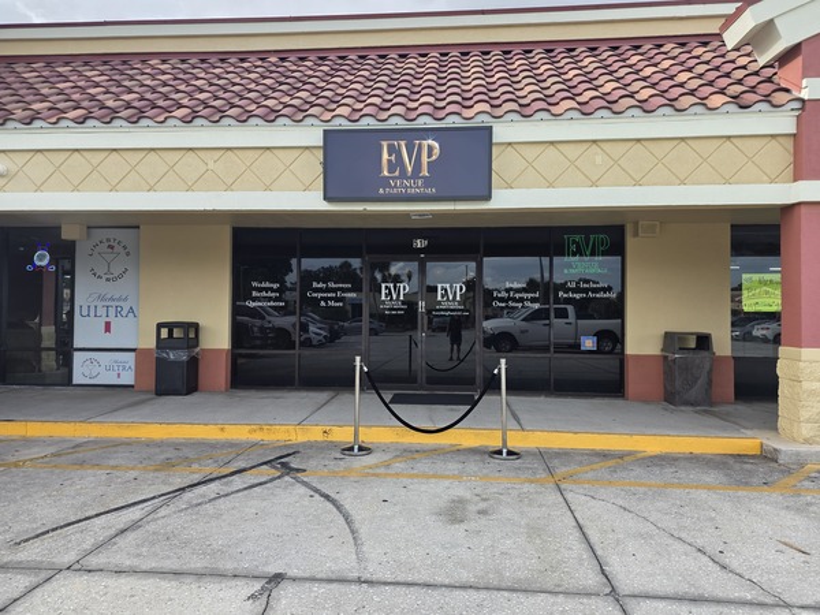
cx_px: 410
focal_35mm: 23
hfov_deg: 73.9
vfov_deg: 58.9
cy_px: 308
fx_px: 545
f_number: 1.7
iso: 32
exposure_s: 1/359
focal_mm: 6.25
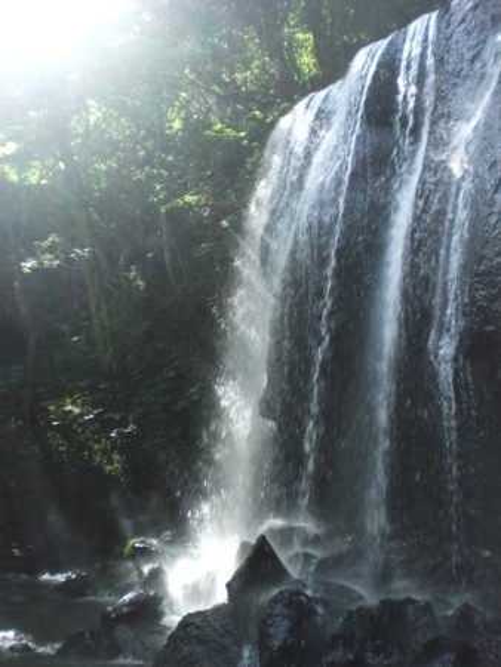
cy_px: 334
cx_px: 250
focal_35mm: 38
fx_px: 733
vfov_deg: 49.0
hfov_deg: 37.8
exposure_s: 1/100
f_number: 3.1
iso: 100
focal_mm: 6.3
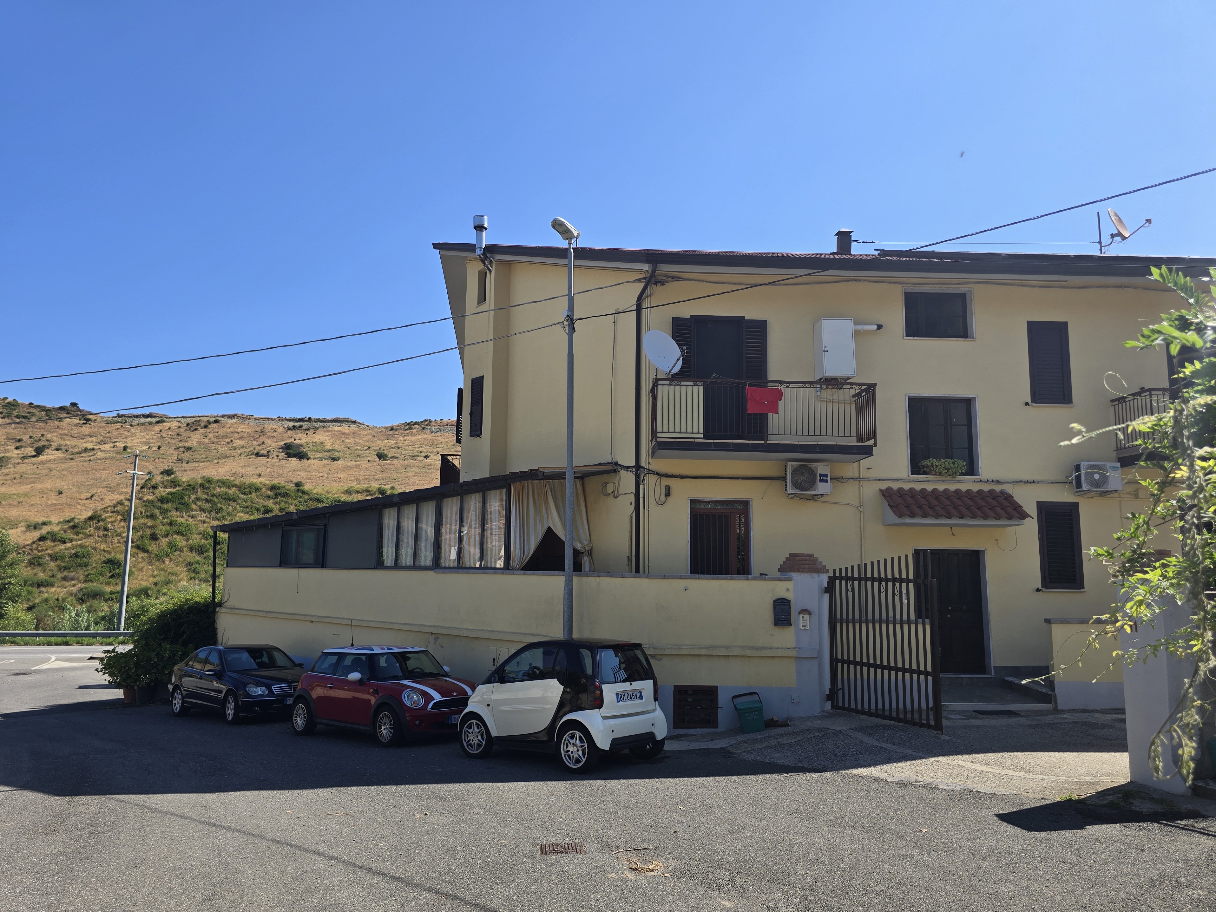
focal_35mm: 24
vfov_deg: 56.8
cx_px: 618
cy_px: 459
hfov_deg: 71.6
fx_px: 843
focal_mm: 6.3
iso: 12
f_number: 1.7
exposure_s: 1/758
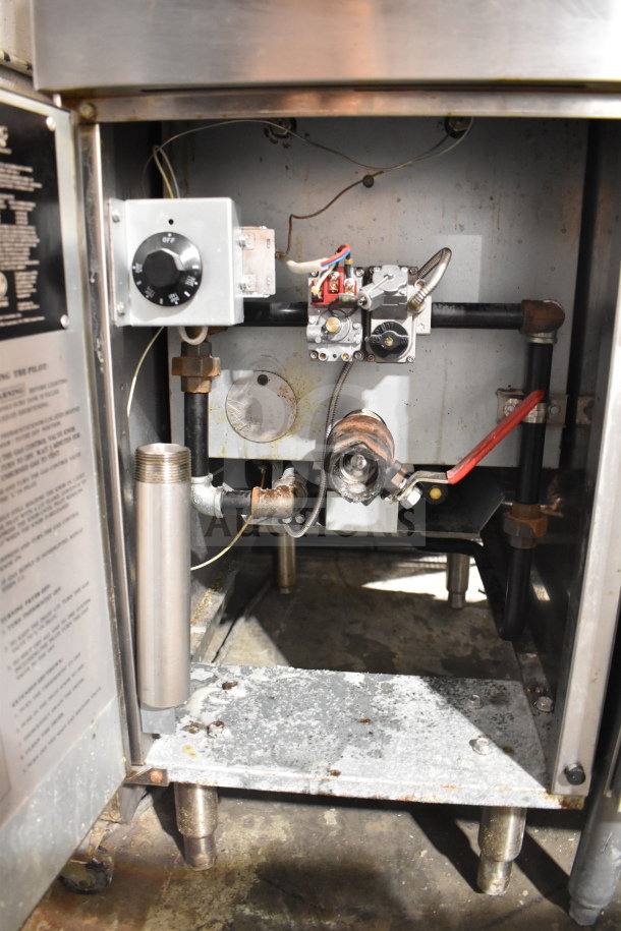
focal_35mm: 27
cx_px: 310
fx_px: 699
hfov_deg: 47.9
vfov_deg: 67.4
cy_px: 466
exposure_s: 1/30
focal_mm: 18
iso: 2800
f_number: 3.5
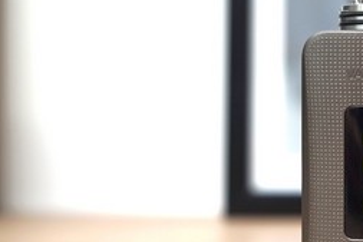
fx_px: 958
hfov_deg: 20.6
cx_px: 380
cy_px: 111
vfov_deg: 14.4
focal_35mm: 95
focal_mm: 40
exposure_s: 1/60
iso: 160
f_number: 4
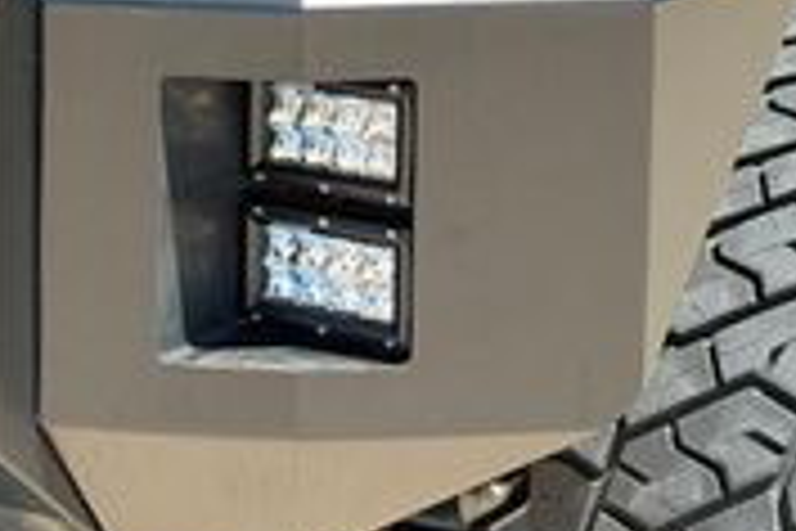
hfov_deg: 11.1
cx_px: -193
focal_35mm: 181
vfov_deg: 7.5
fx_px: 4002
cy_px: -126
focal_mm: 6.76
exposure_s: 1/1608
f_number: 1.78
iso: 80
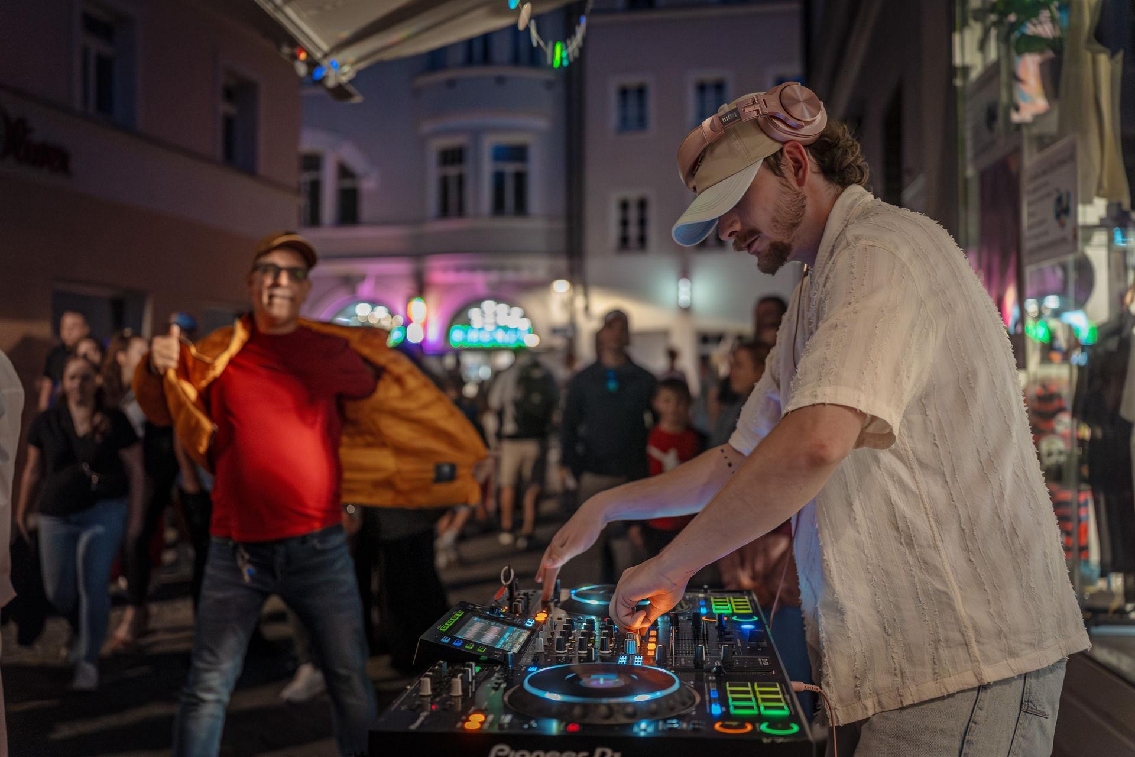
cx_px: 568
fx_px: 1103
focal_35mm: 35
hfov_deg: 54.4
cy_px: 378
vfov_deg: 37.9
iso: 5000
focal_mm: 35
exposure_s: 1/160
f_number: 2
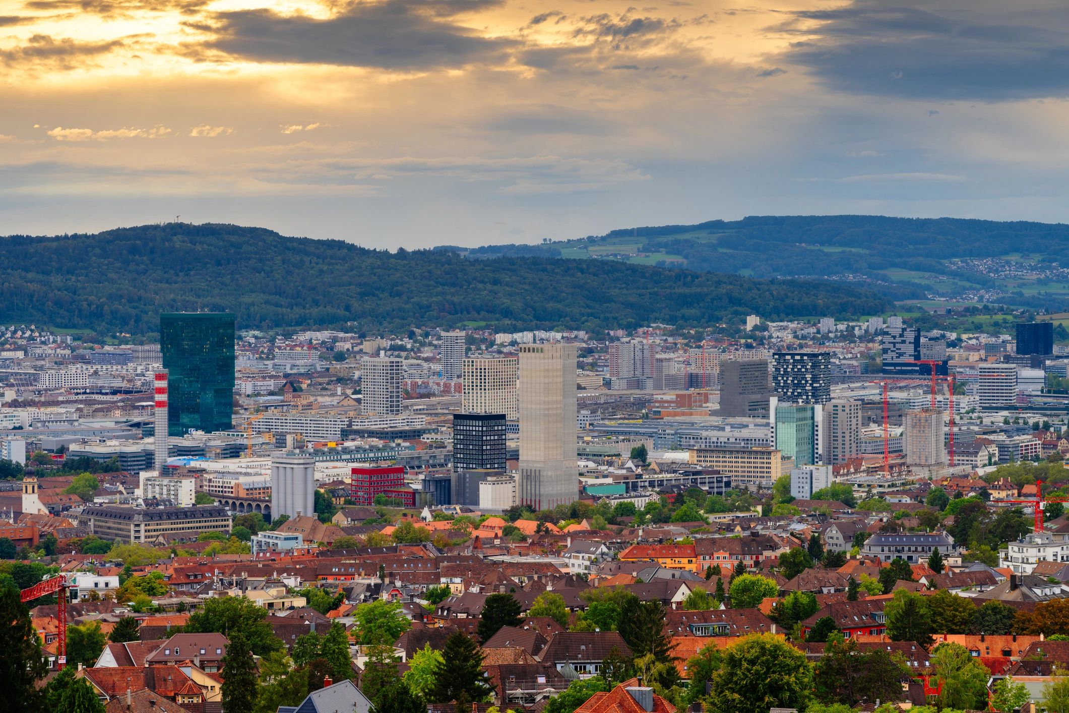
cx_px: 534
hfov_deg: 20.0
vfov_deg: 13.4
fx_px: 3029
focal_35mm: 102
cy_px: 356
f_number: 8
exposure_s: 1/25
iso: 100
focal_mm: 102
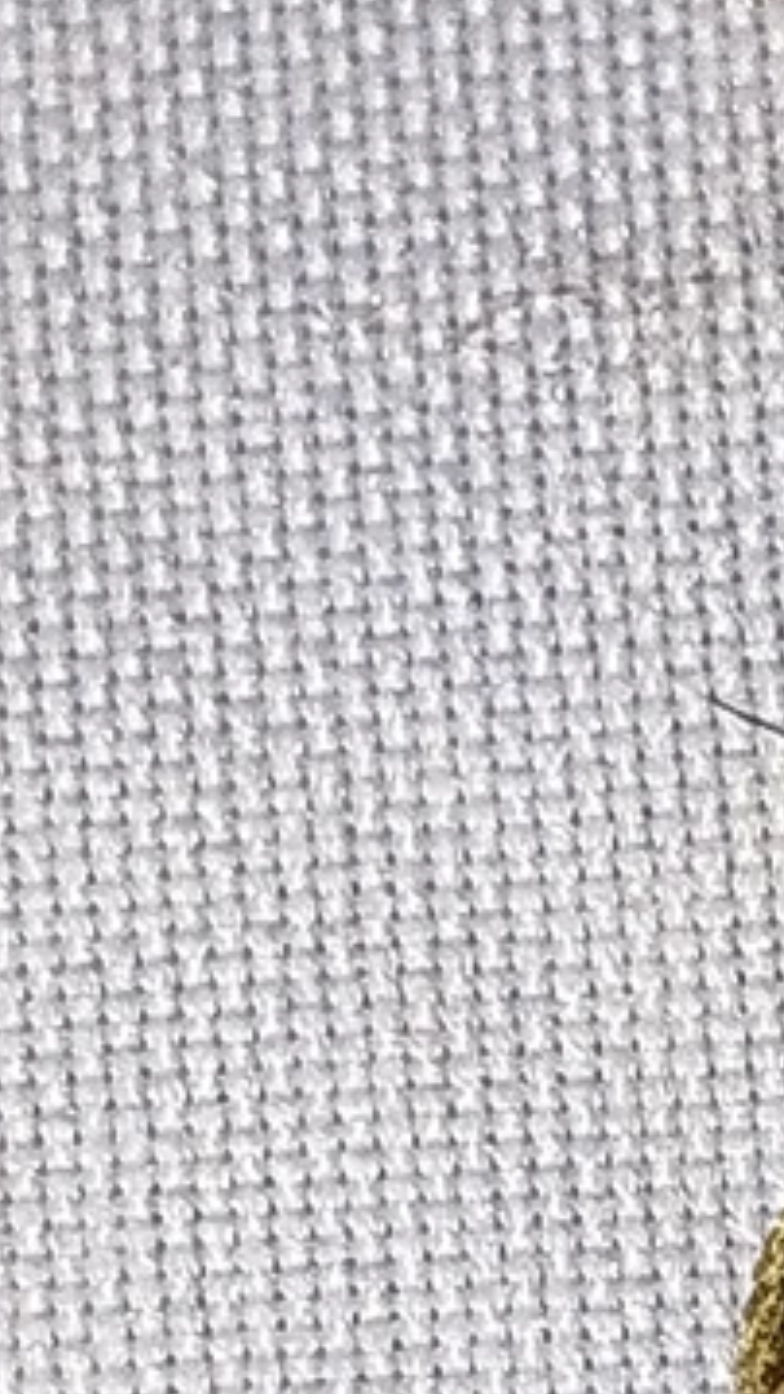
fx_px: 9126
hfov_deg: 4.9
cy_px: 1076
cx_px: 815
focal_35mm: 247
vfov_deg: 8.7
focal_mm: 5.31
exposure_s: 1/50
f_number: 1.7
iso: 80
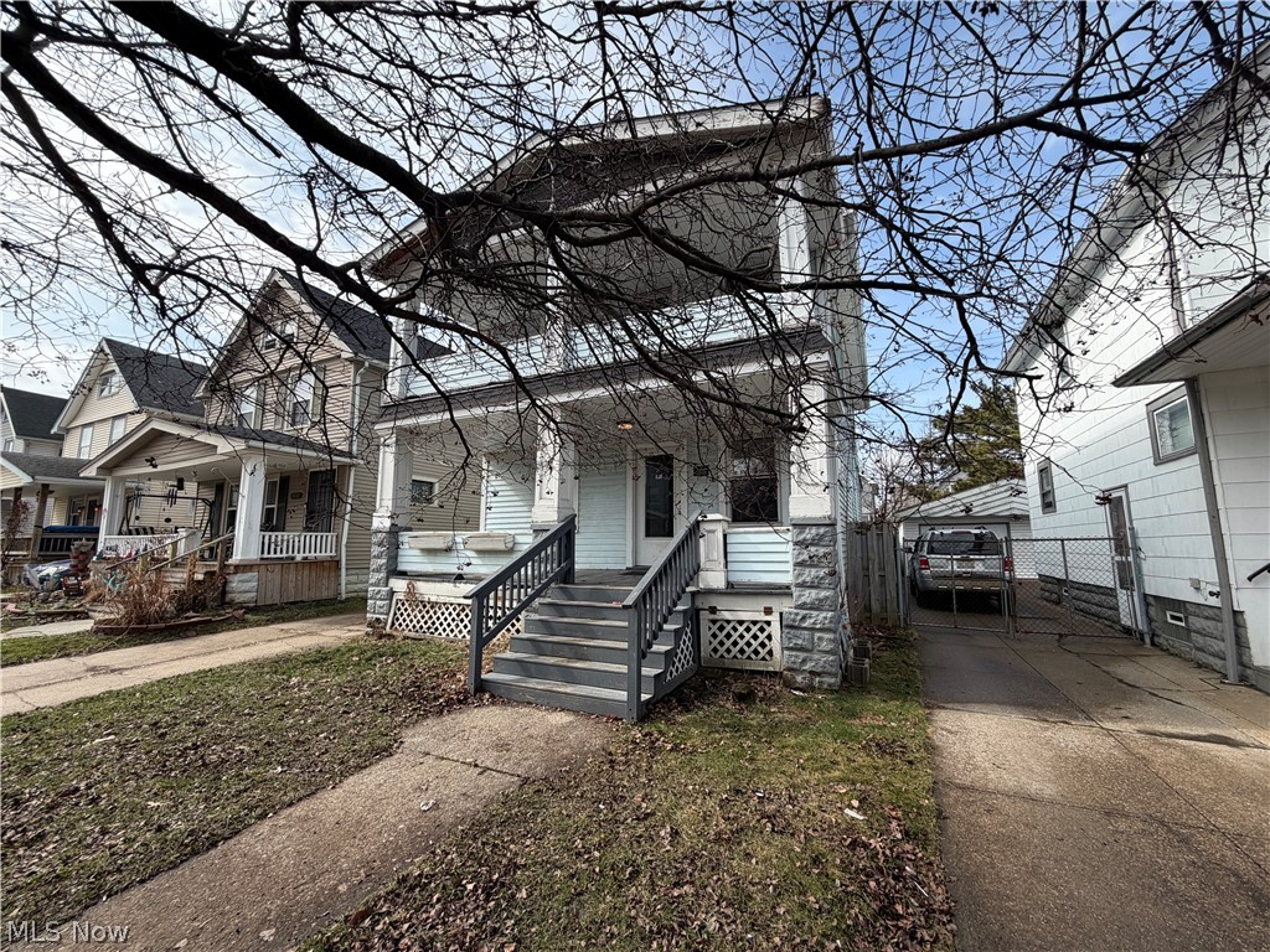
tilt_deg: +9.4
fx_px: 514
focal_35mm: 14
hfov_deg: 102.1
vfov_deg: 85.7
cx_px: 635
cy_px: 476
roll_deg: +1.1
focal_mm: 2.22
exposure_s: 1/770
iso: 25
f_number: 2.2
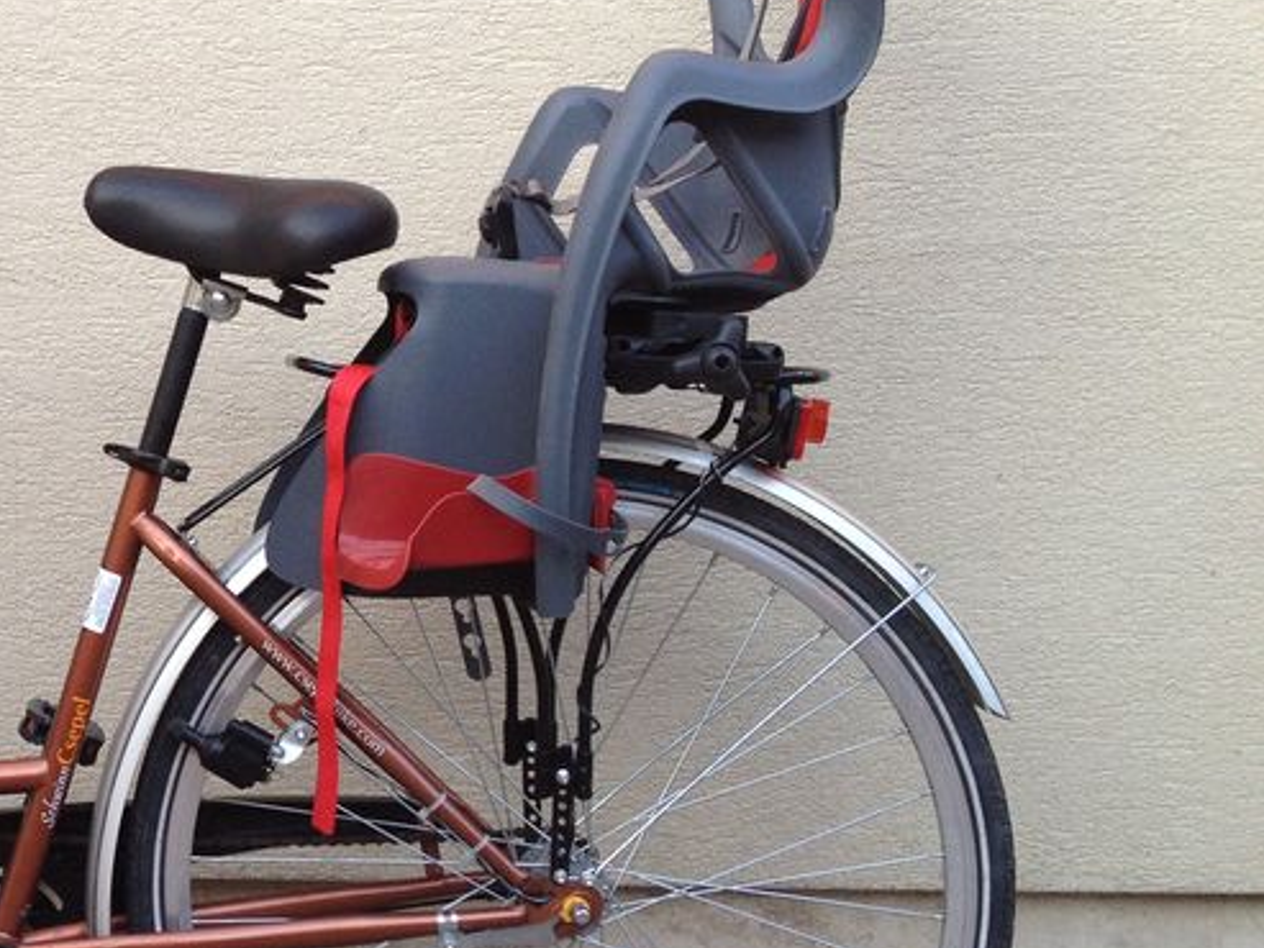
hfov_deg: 25.9
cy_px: 512
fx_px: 2593
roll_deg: +0.6
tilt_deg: -7.7
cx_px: -15
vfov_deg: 20.7
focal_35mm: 71
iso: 64
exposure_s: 1/60
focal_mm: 4.28
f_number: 2.4
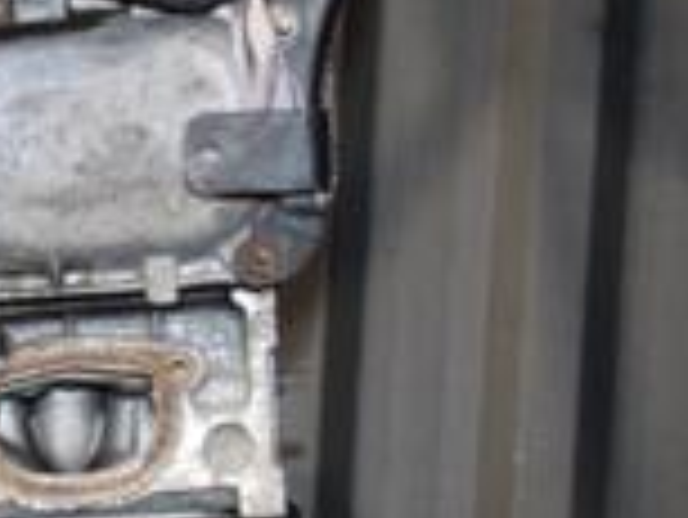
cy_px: 788
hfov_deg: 10.8
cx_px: -81
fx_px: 3600
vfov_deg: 8.0
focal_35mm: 181
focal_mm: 32
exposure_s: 1/60
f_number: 5
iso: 800
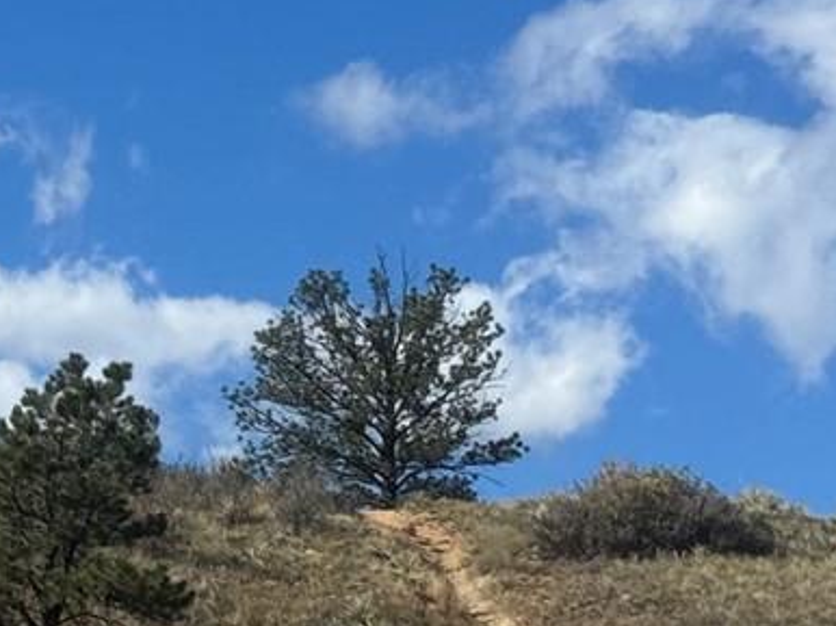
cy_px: 392
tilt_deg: +10.4
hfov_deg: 9.7
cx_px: -370
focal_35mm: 199
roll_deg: -3.3
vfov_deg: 7.5
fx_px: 4803
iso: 64
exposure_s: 1/4310
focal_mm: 6.76
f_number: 1.78
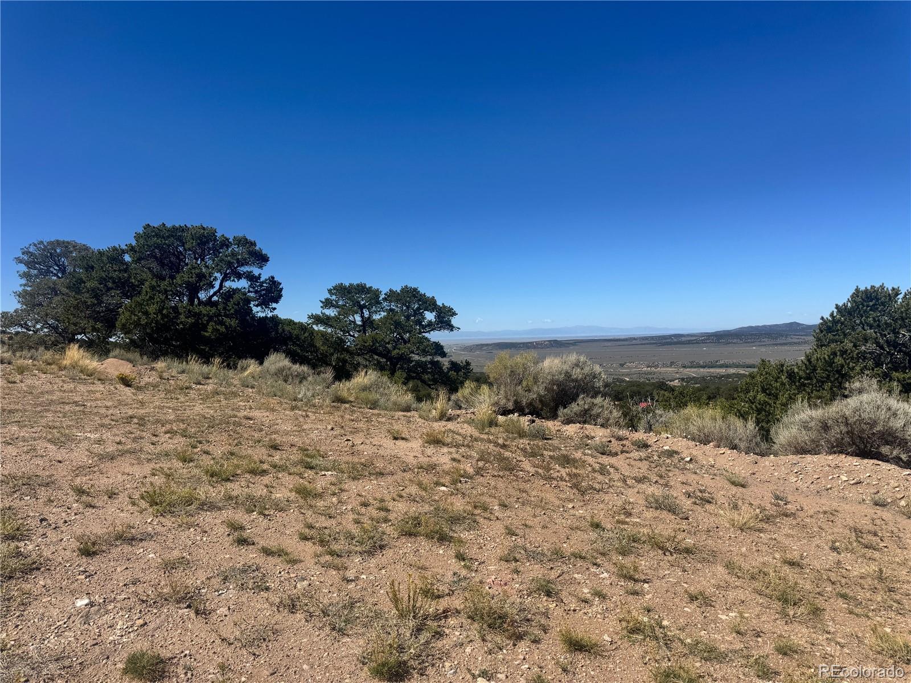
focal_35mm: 24
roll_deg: +1.4
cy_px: 342
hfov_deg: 71.6
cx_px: 456
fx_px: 632
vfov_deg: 56.8
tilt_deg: -1.6
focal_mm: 6.76
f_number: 1.78
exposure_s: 1/5814
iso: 80
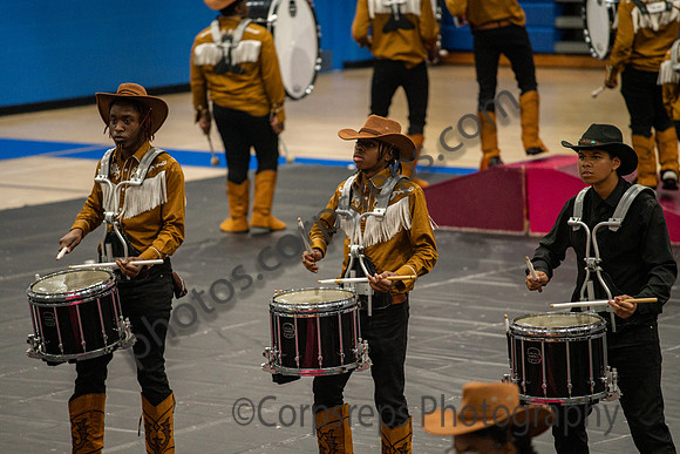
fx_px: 3778
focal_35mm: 200
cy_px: 227
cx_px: 340
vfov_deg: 6.9
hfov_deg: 10.3
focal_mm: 200
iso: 5600
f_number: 4
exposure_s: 1/500
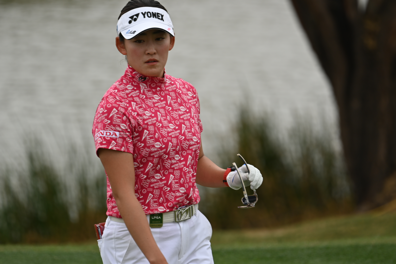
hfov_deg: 3.4
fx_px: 6599
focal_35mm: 600
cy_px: 132
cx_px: 198
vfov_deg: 2.3
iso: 140
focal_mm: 400
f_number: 5.6
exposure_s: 1/640
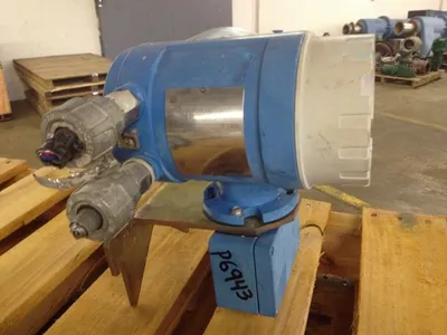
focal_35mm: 35
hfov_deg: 52.6
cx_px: 224
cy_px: 168
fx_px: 452
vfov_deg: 40.7
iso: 160
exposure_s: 1/20
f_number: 2.4
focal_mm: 4.28
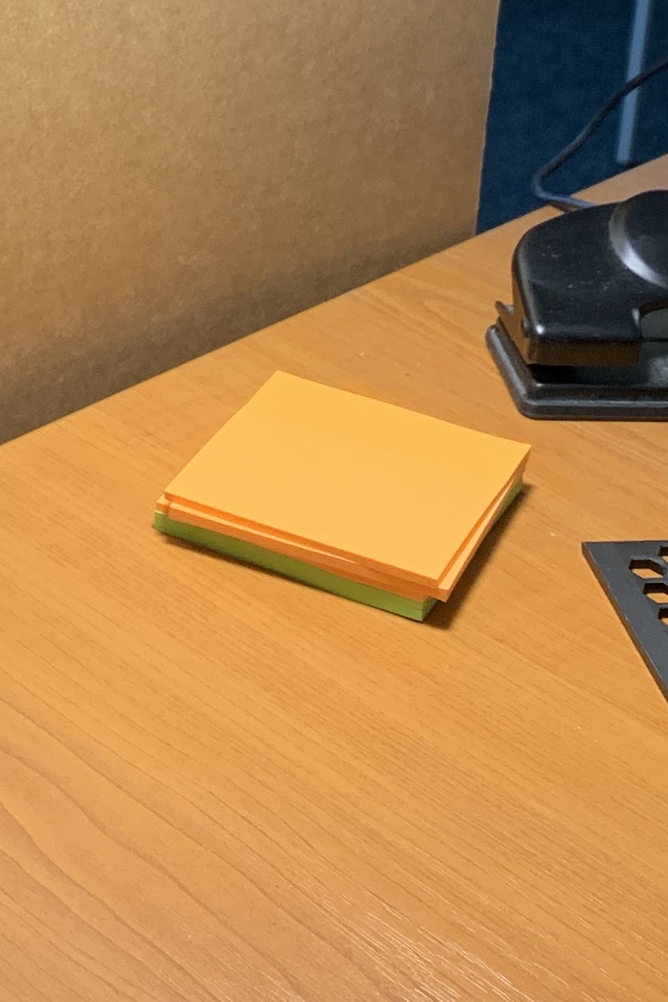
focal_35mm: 87
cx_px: 102
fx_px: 2422
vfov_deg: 22.3
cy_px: -46
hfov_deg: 15.6
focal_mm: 4.25
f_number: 1.8
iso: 100
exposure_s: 1/96
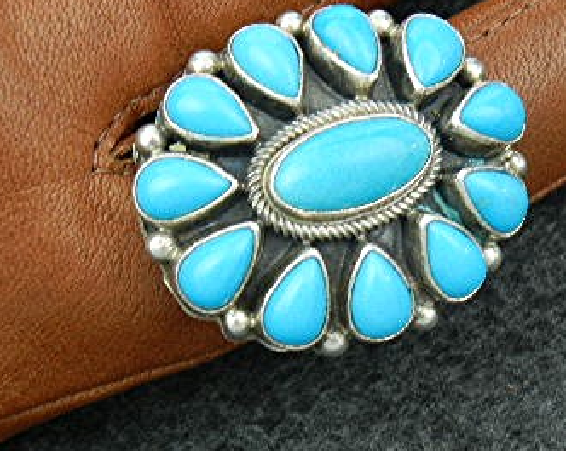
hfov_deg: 10.1
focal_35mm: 192
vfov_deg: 8.0
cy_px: 209
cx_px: 370
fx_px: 3213
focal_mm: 18.3
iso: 200
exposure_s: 1/4.1
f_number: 4.5
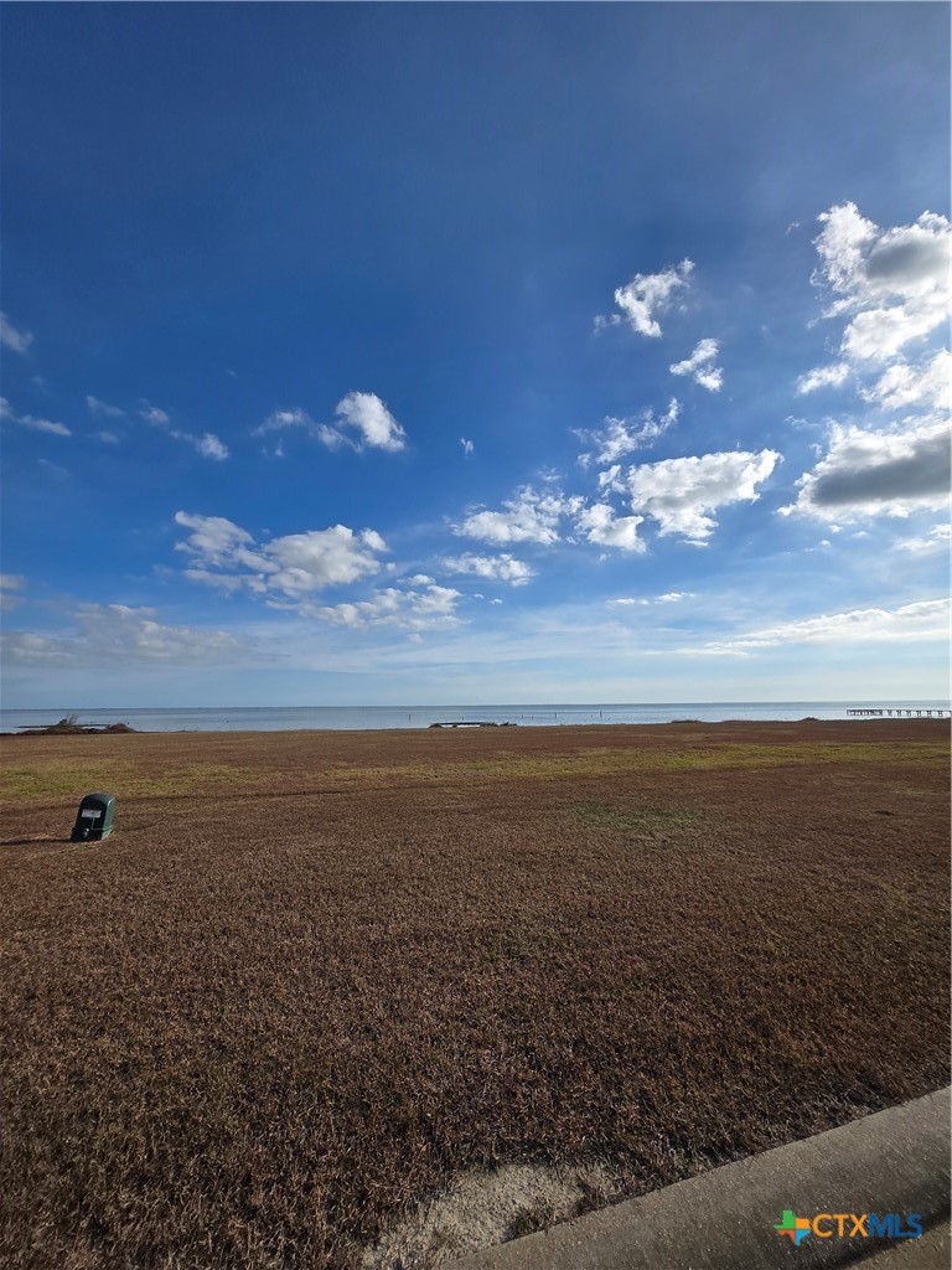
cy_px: 635
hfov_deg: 89.9
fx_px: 477
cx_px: 476
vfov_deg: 106.2
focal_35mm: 13
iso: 25
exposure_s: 1/1983
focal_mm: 1.7
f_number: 2.2
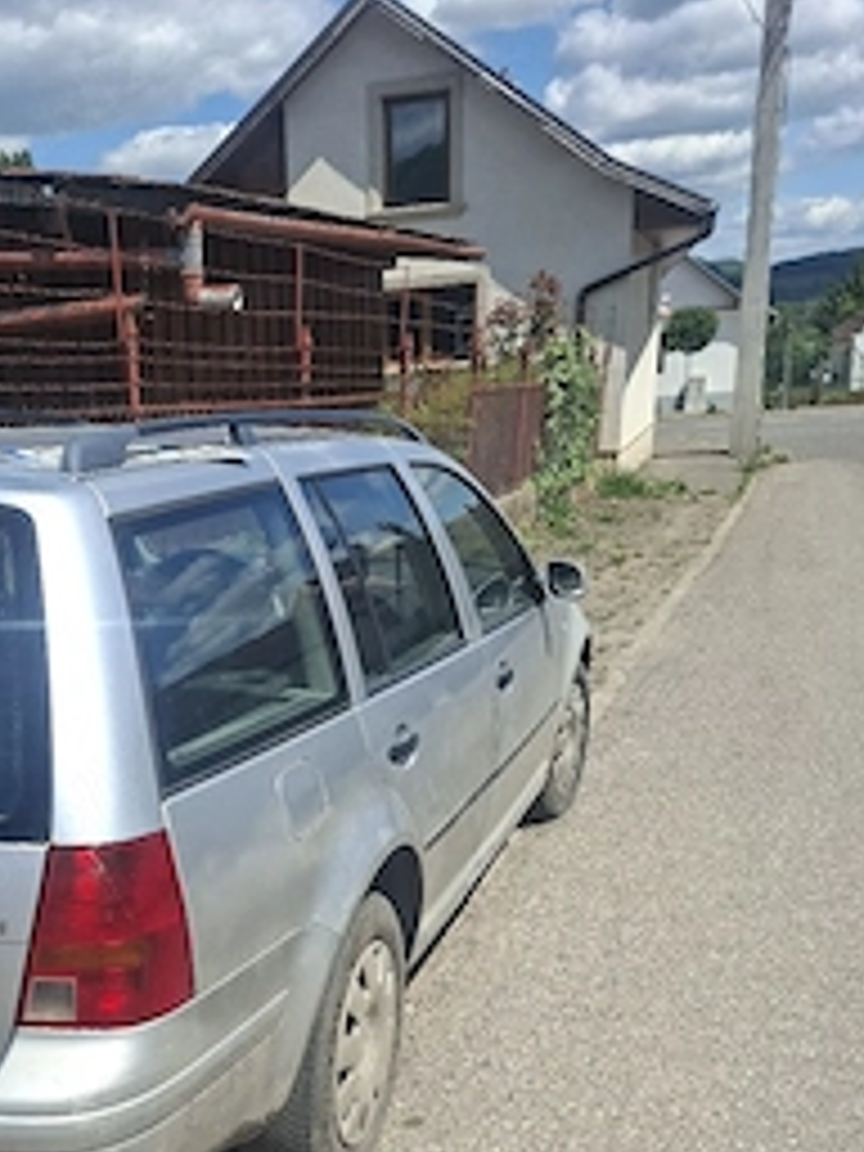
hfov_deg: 38.5
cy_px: 842
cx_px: 202
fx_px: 1198
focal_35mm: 36
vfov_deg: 49.6
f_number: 1.8
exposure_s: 1/2000
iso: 50
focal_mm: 5.54
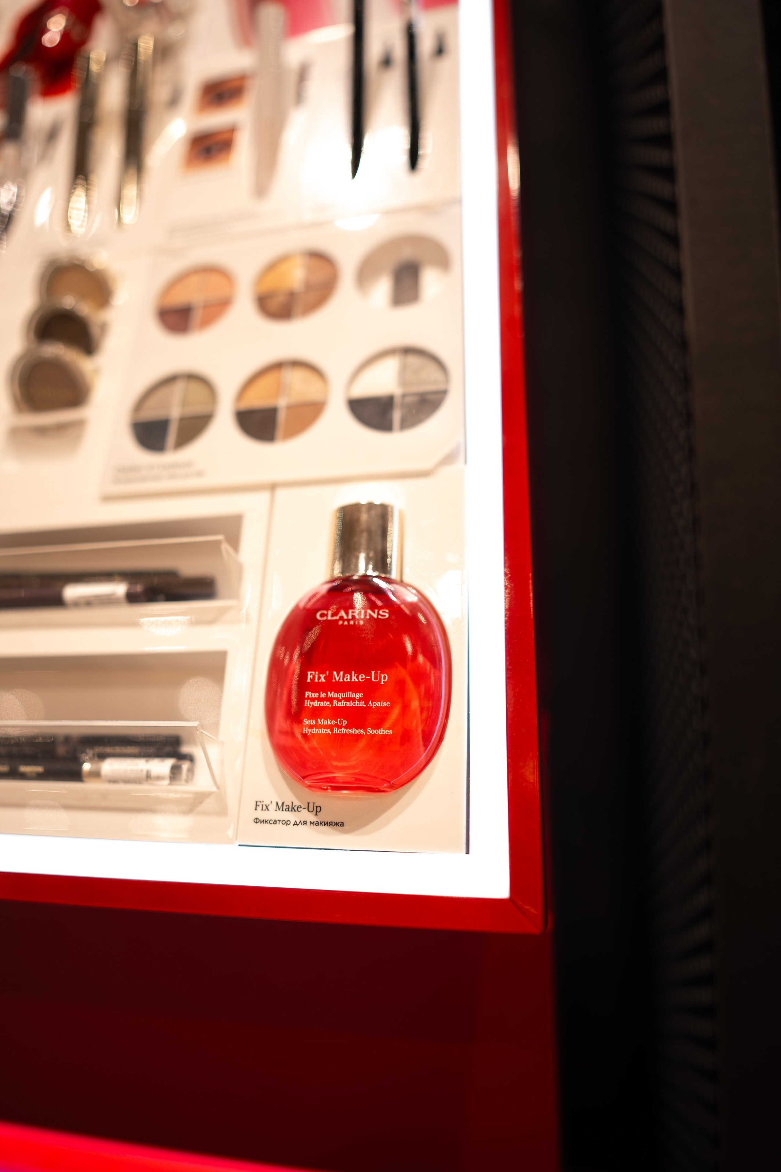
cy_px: 586
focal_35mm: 24
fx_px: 781
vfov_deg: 73.7
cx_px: 390
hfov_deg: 53.1
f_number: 1.4
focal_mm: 24
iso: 50
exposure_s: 1/160
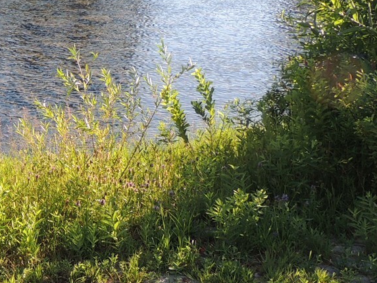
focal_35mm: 67
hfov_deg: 25.7
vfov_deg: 21.9
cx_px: -87
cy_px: 172
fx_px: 730
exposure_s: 1/400
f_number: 3
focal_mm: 4.3
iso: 100
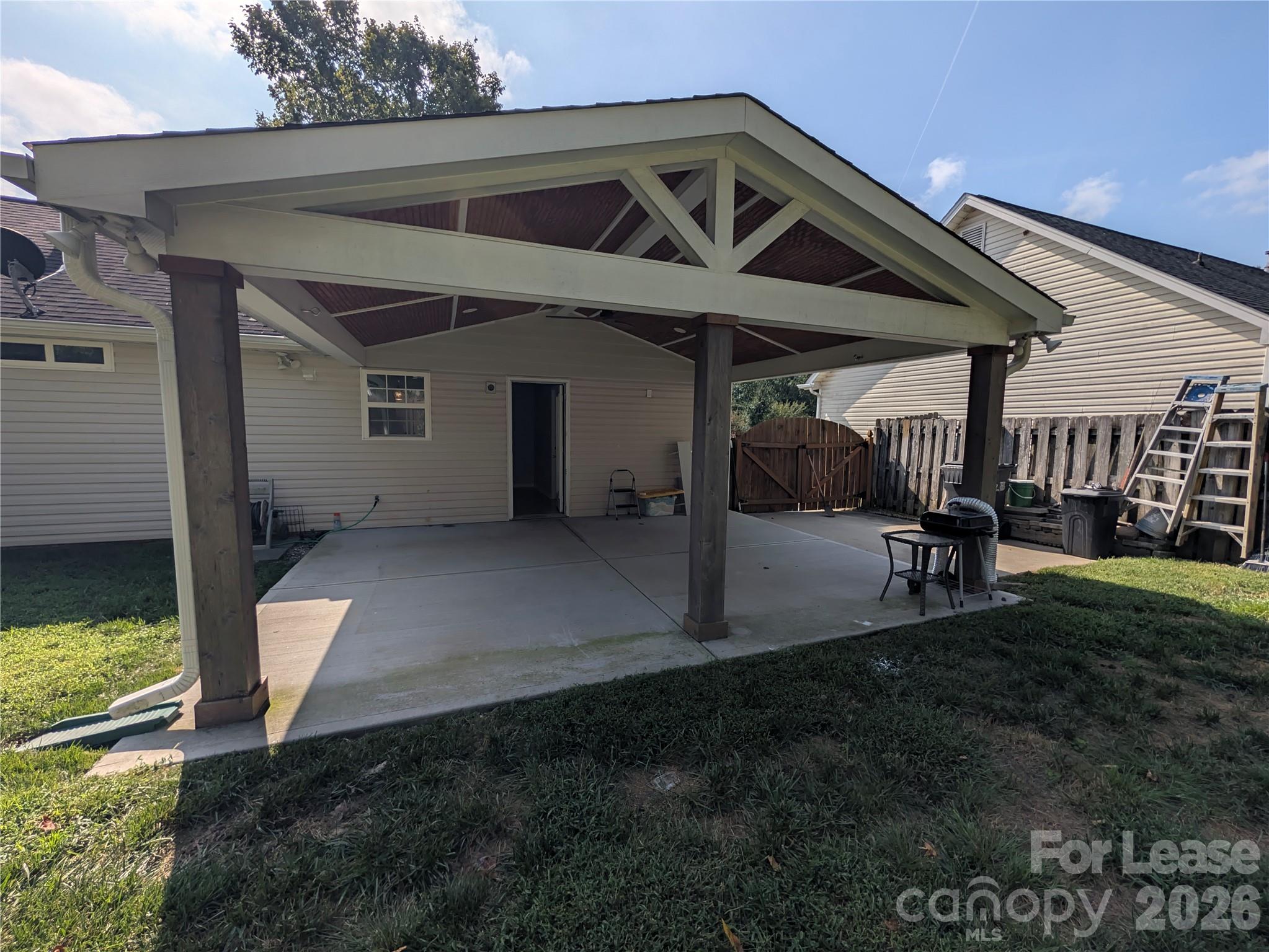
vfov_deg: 94.5
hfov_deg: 110.5
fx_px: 440
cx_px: 634
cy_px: 476
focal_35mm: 12
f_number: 1.7
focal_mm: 2.02
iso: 28
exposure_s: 1/6494
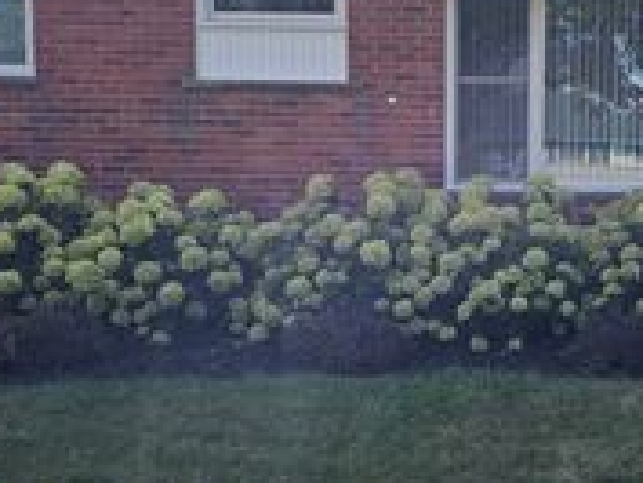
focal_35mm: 65
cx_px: 509
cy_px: 285
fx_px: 1208
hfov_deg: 29.2
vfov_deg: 22.6
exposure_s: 1/761
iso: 10
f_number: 1.7
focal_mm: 6.3
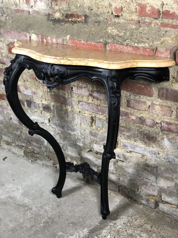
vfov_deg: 36.8
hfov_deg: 28.0
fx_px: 357
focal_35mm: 52
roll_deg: +4.7
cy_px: 119
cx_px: 89
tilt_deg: -27.4
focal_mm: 6
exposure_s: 1/33
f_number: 2.4
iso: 160
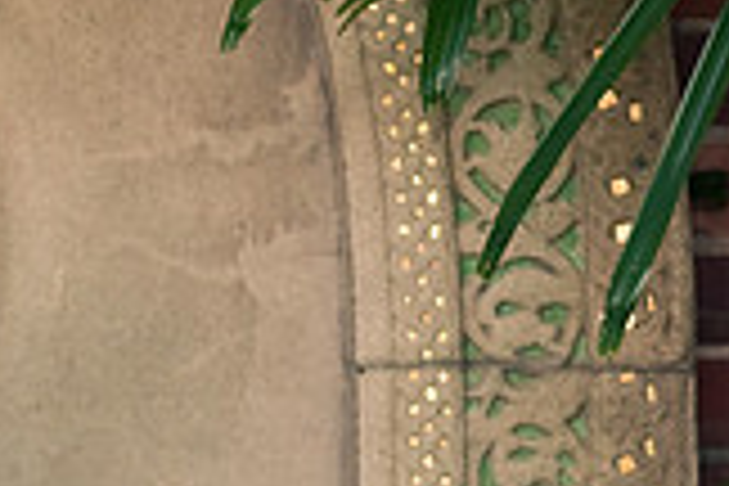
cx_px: -410
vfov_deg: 3.6
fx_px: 7634
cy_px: 531
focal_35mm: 377
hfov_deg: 5.4
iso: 320
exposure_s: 1/125
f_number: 2.8
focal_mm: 105
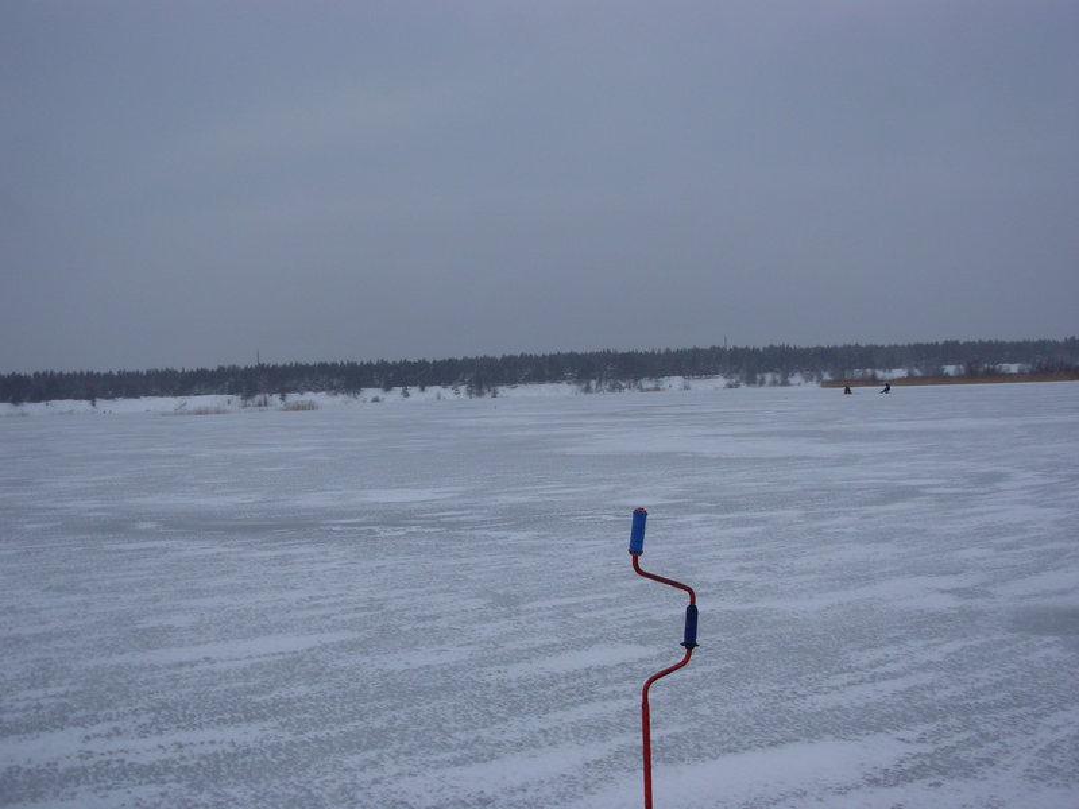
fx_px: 1184
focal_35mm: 38
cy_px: 404
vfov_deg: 37.7
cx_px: 540
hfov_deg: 49.0
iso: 50
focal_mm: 6.3
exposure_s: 1/558
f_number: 2.9
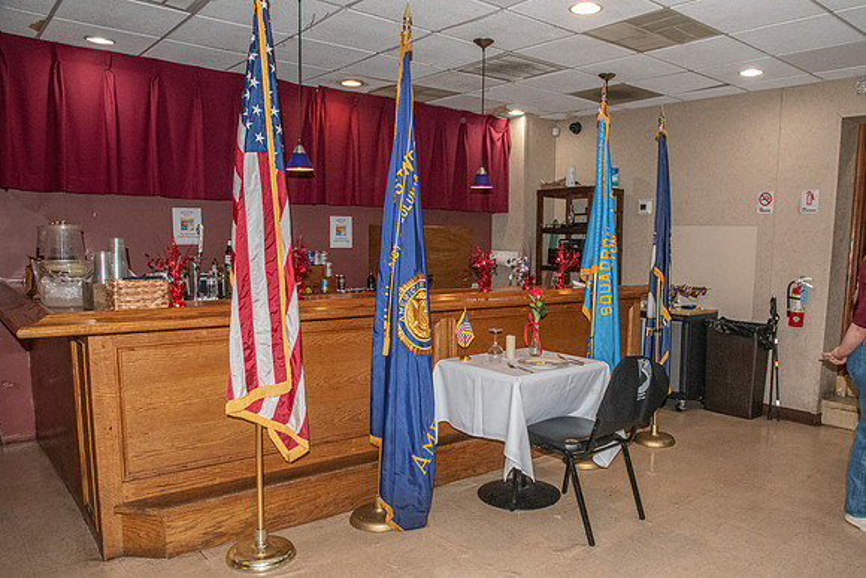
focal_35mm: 27
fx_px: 655
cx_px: 491
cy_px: 328
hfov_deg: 66.7
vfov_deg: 47.5
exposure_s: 1/60
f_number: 13
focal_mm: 24
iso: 6400
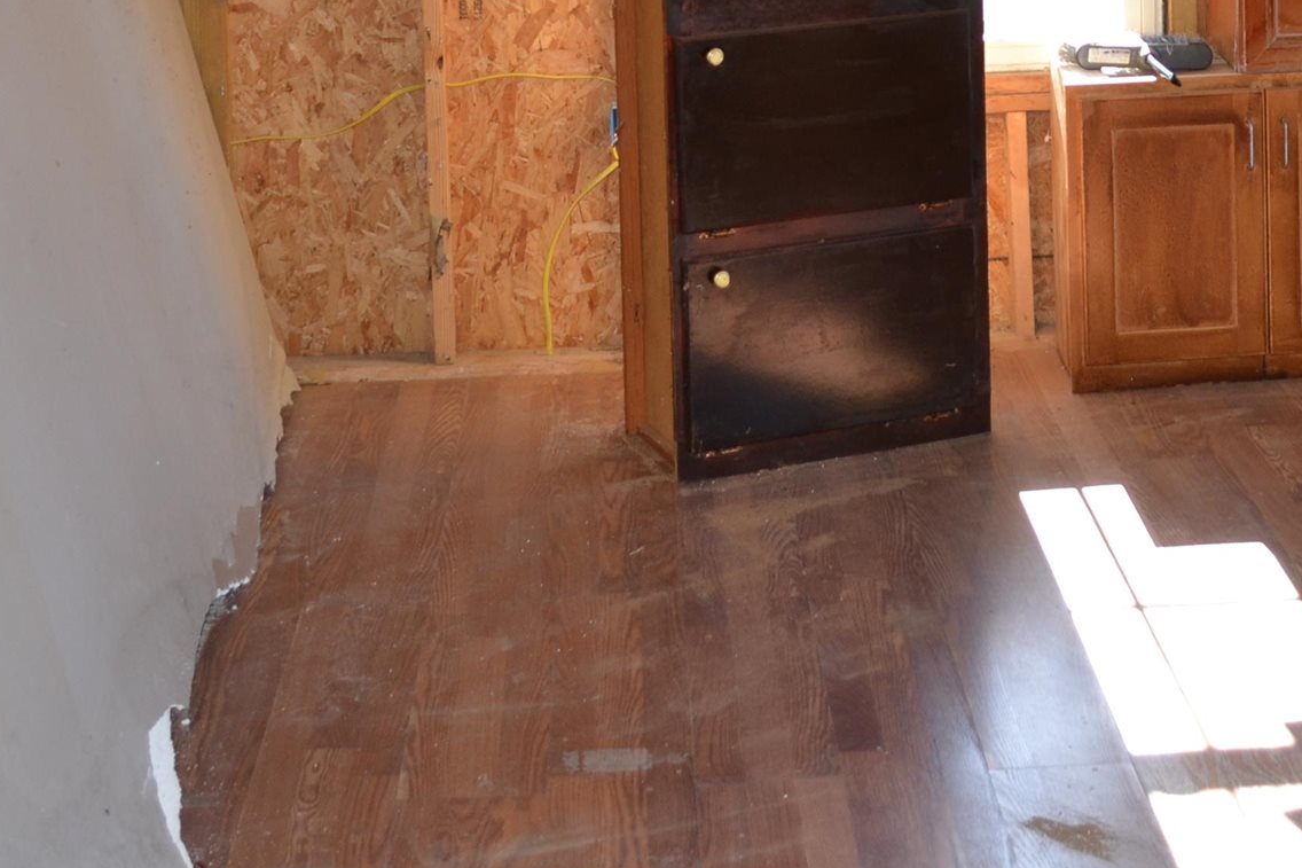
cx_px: 1036
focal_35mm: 73
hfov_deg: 27.2
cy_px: -277
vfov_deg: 17.5
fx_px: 2640
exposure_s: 1/125
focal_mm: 18
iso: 200
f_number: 4
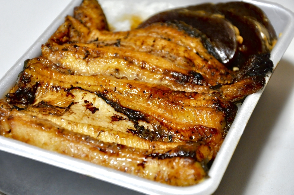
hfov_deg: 15.4
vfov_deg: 10.3
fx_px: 1085
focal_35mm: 133
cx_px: 132
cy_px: 99
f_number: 5.3
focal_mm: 80
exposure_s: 1/30
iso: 800
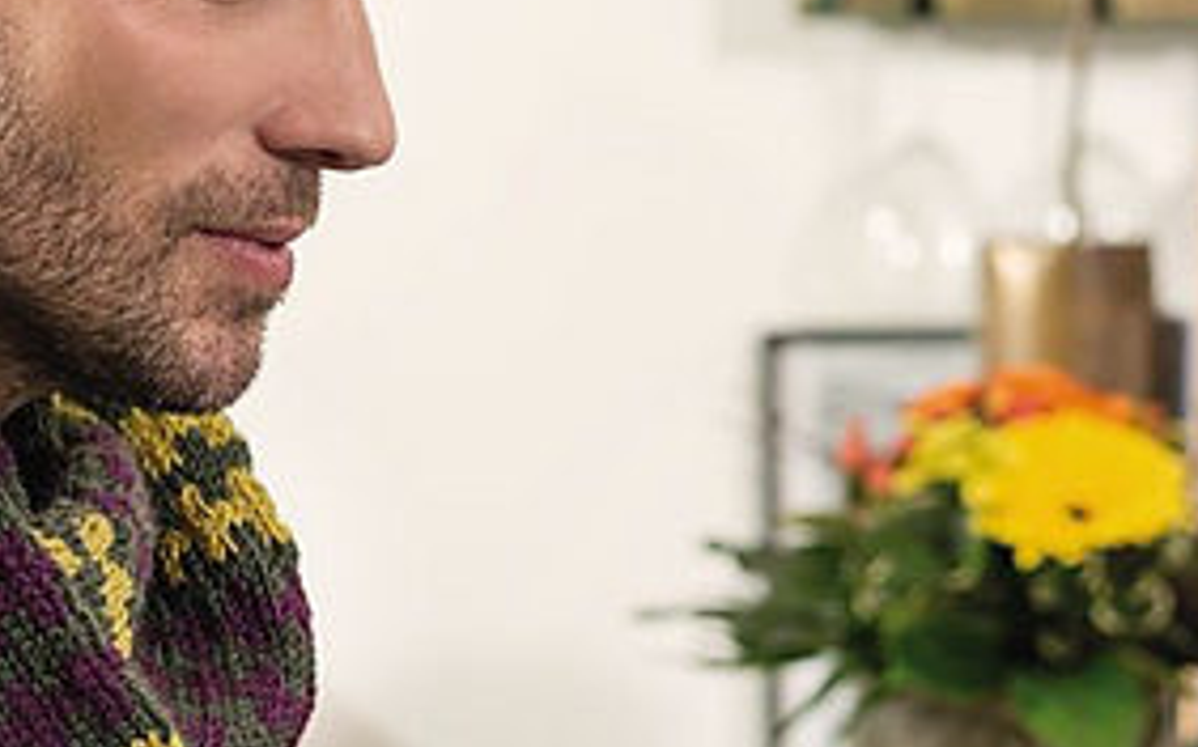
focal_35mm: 134
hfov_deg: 15.6
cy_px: 261
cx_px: 574
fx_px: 4373
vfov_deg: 9.8
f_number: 3.5
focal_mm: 58
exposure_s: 1/200
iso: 800
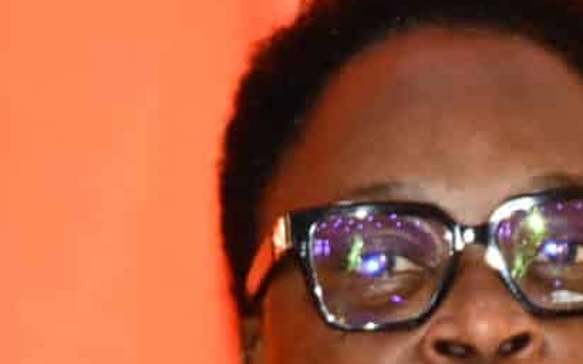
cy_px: 487
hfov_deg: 2.4
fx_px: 14073
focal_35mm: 886
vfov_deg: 1.5
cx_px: 294
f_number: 5.6
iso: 2800
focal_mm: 116
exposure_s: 1/60
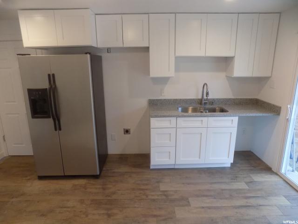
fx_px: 198
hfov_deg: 73.9
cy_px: 112
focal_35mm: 23
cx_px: 149
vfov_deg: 58.9
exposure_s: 1/30
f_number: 3.1
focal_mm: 4
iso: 200
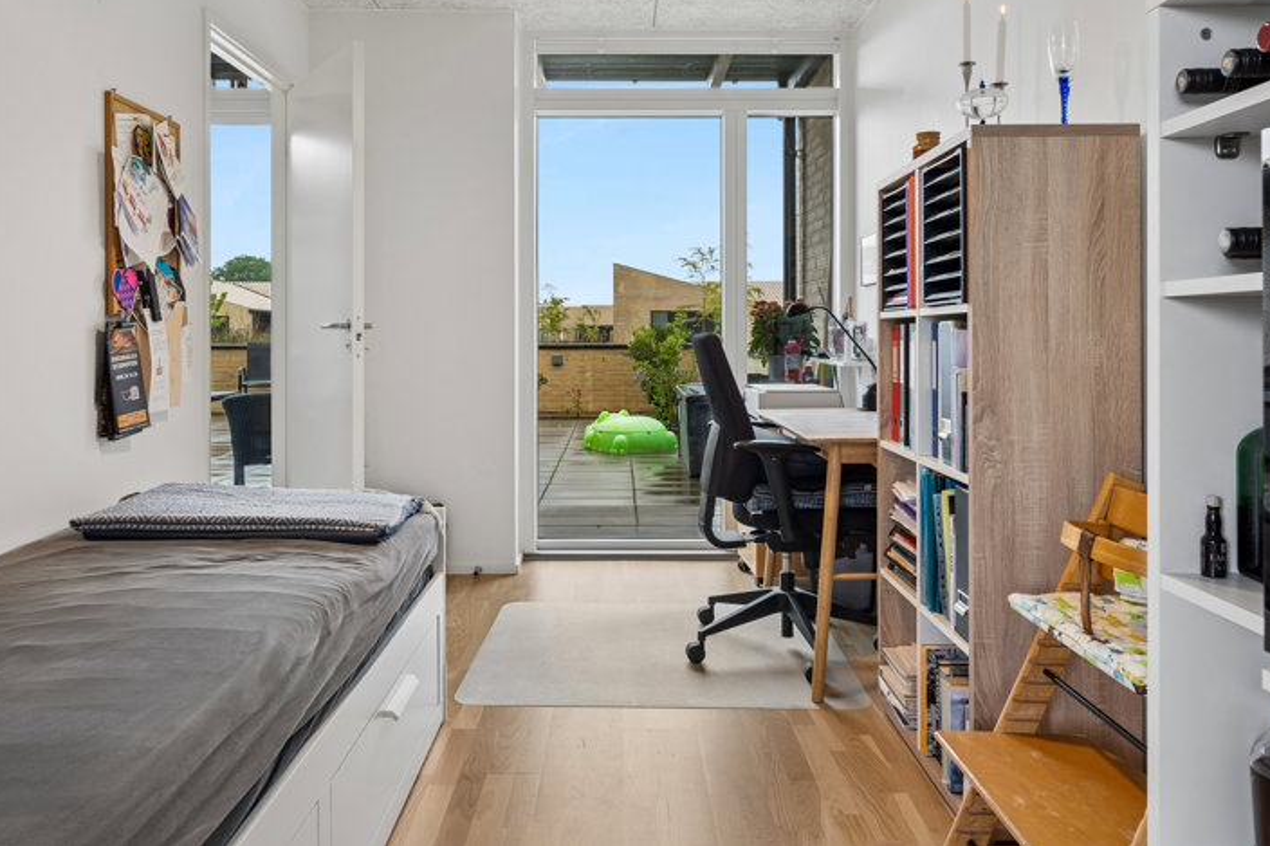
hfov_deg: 70.3
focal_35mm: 26
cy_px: 369
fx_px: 902
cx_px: 626
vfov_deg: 50.1
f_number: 8
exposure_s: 1/10
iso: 200
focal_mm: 22.5
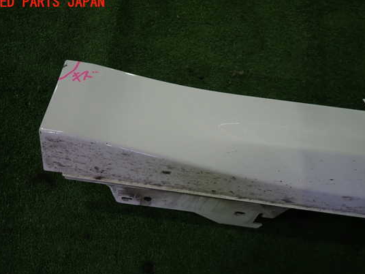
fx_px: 295
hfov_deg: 63.4
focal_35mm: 28
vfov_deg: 49.7
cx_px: 185
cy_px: 147
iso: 200
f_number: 2
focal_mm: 4.5
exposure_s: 1/40
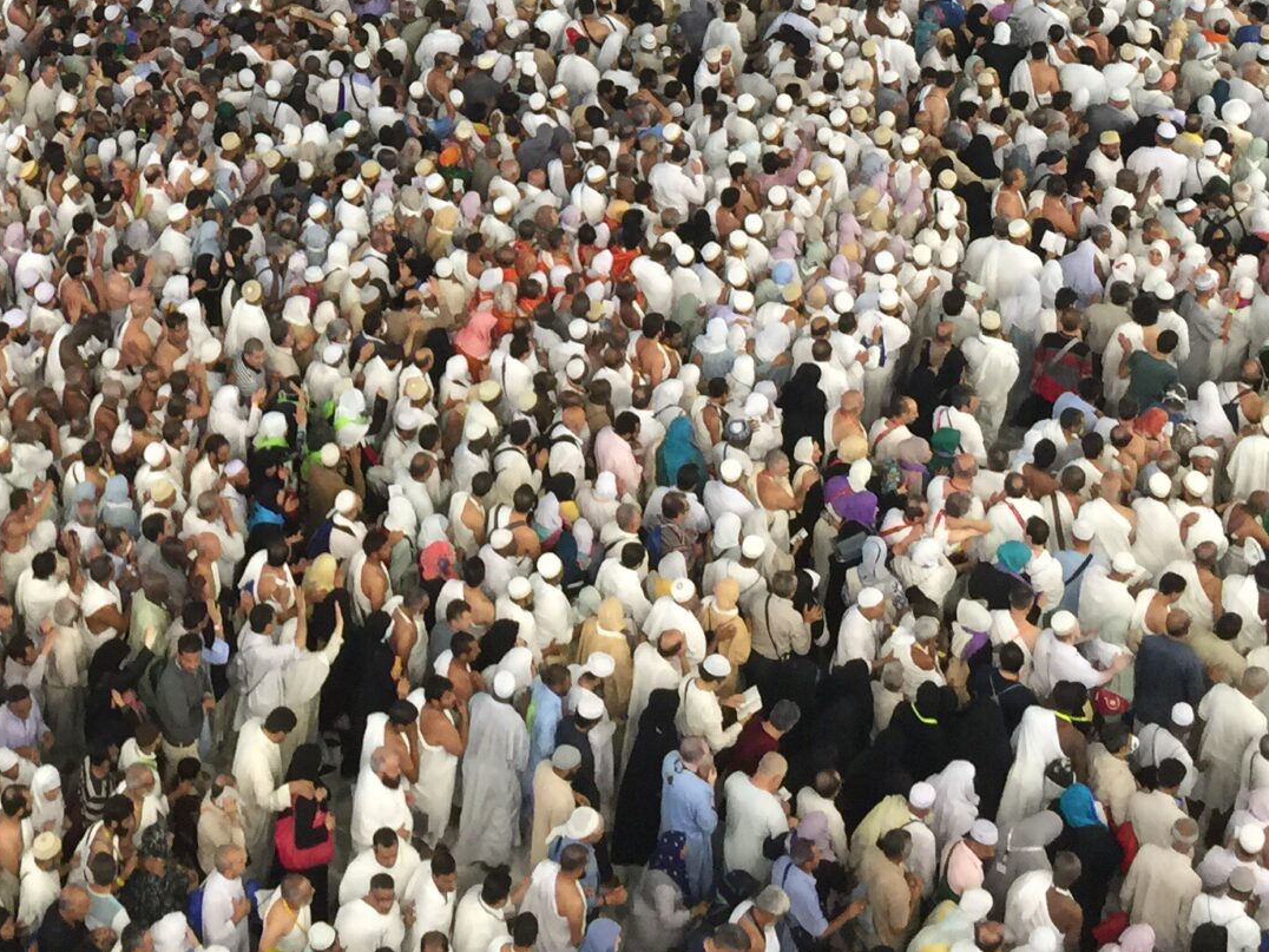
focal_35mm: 69
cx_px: 193
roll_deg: -0.3
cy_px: -155
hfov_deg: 27.4
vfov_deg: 20.1
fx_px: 2529
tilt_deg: -22.0
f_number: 2.2
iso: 32
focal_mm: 4.15
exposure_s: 1/15
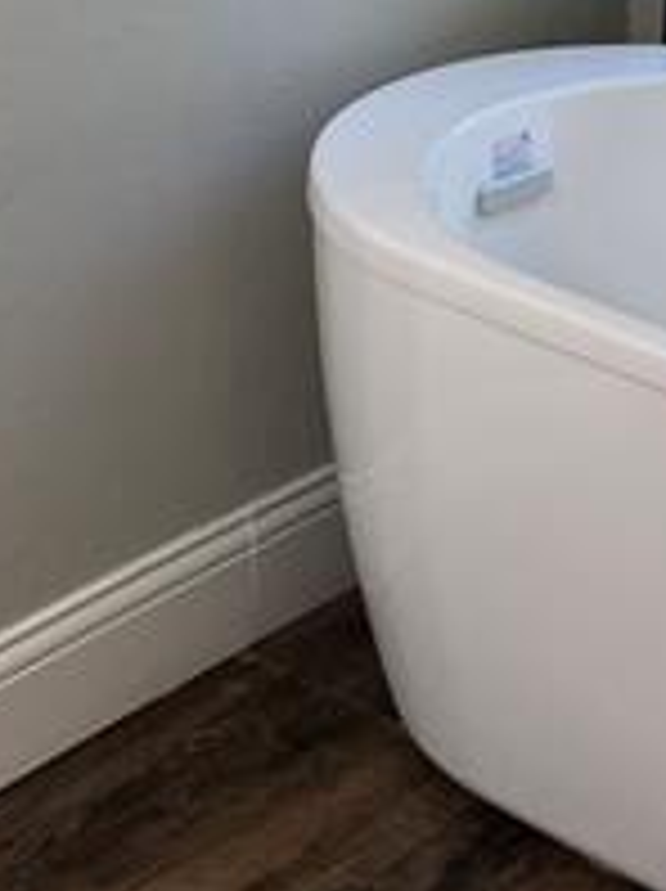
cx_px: 734
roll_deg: -1.8
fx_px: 2597
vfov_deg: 18.1
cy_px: -292
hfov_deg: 14.3
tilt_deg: -11.8
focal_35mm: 101
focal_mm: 5.1
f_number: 1.6
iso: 100
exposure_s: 1/120
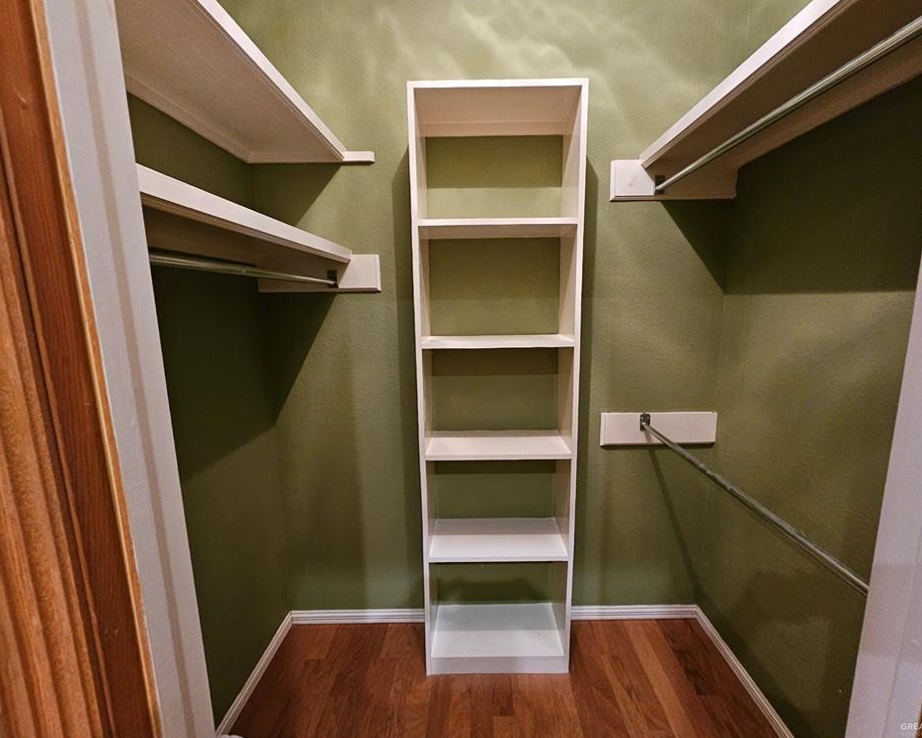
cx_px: 483
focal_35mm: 14
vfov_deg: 88.0
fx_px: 382
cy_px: 366
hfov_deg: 100.6
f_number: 2.2
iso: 1000
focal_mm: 2.2
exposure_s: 1/24
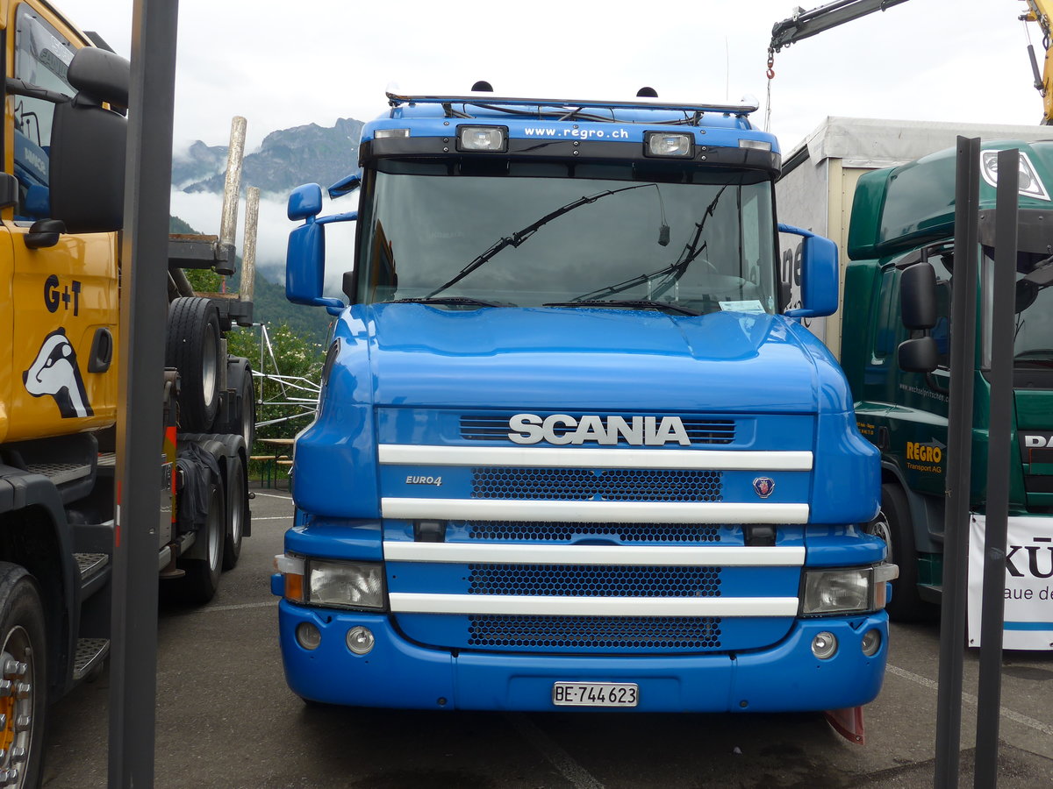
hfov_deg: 54.0
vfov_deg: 41.8
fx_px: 1034
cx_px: 526
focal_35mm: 34
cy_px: 394
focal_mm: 7
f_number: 2.8
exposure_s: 1/400
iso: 80
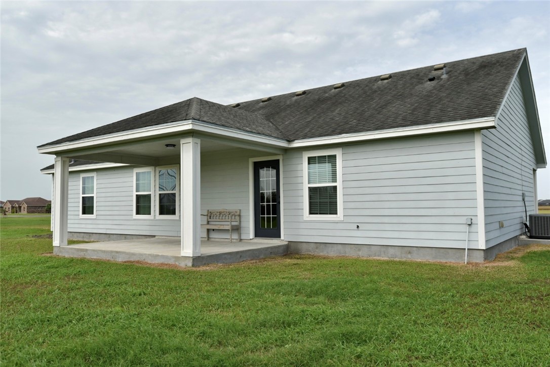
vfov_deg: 46.4
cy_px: 184
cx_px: 275
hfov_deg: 65.5
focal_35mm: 28
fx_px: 428
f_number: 5.6
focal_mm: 28
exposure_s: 1/1600
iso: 200
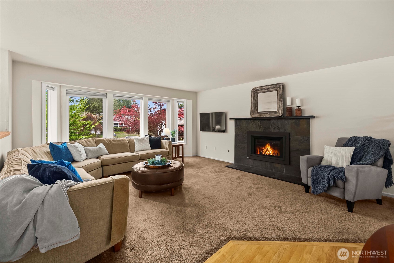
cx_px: 197
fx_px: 153
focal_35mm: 14
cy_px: 132
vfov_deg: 81.3
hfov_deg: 104.2
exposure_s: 1/6
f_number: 7.1
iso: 1000
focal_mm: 14
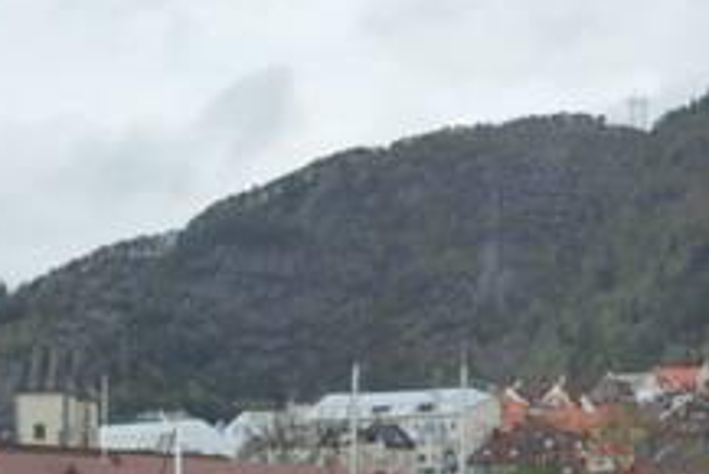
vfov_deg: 7.5
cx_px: 582
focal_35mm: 182
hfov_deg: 11.2
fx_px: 3589
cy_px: 453
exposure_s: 1/125
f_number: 5.6
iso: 280
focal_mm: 55
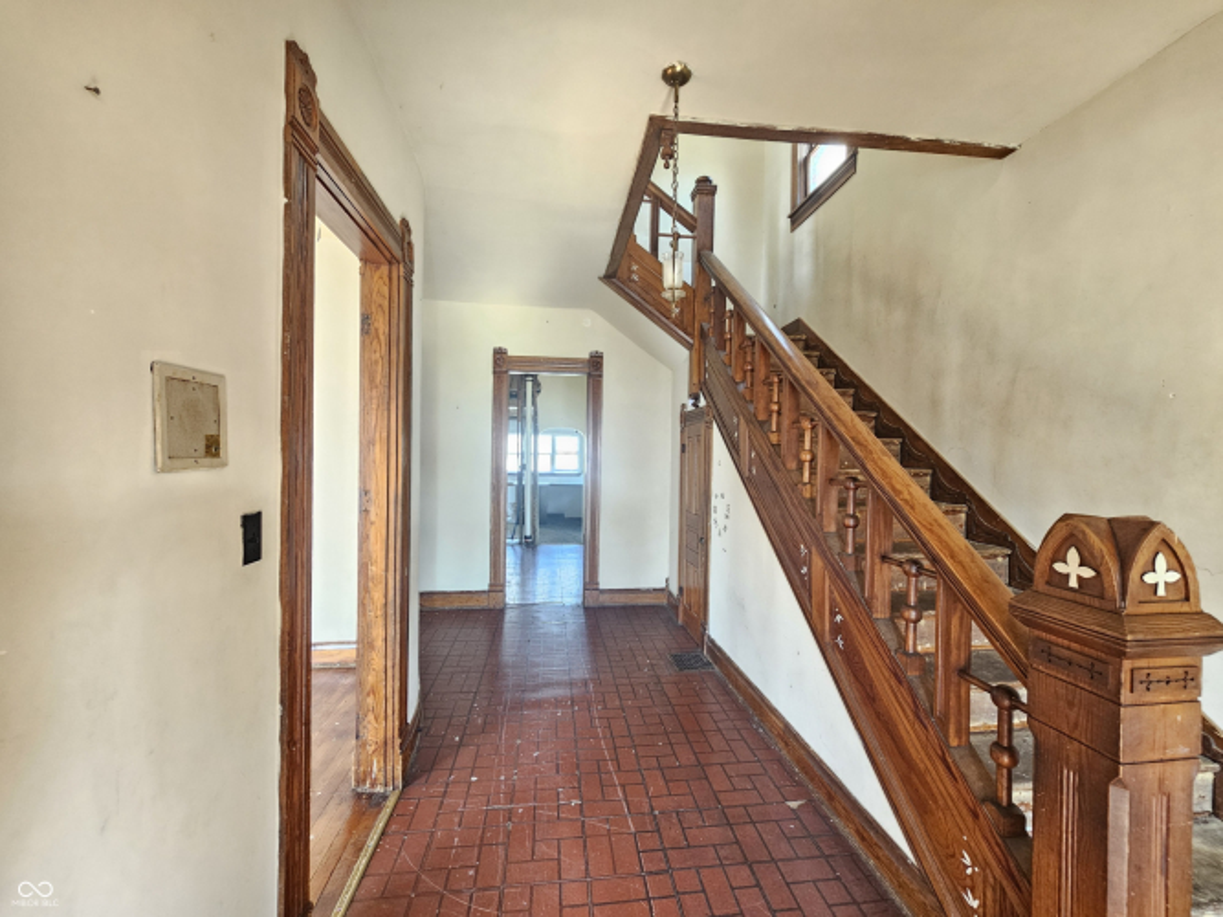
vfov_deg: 89.9
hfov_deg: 106.2
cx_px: 612
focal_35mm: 13
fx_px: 459
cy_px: 458
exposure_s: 1/30
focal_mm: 2.2
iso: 320
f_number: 2.2
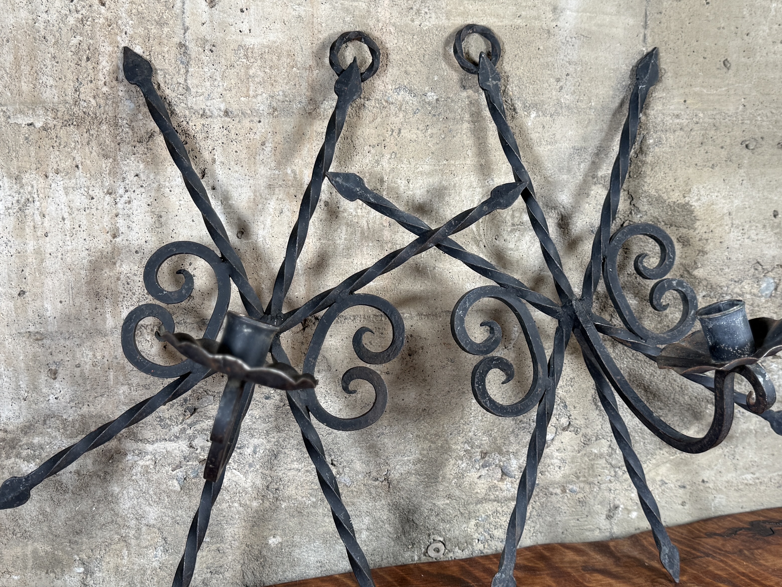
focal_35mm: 25
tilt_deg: -11.1
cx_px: 387
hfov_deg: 69.4
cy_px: 289
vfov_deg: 54.9
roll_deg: -0.9
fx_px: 565
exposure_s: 1/120
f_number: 1.78
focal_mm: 6.76
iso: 80
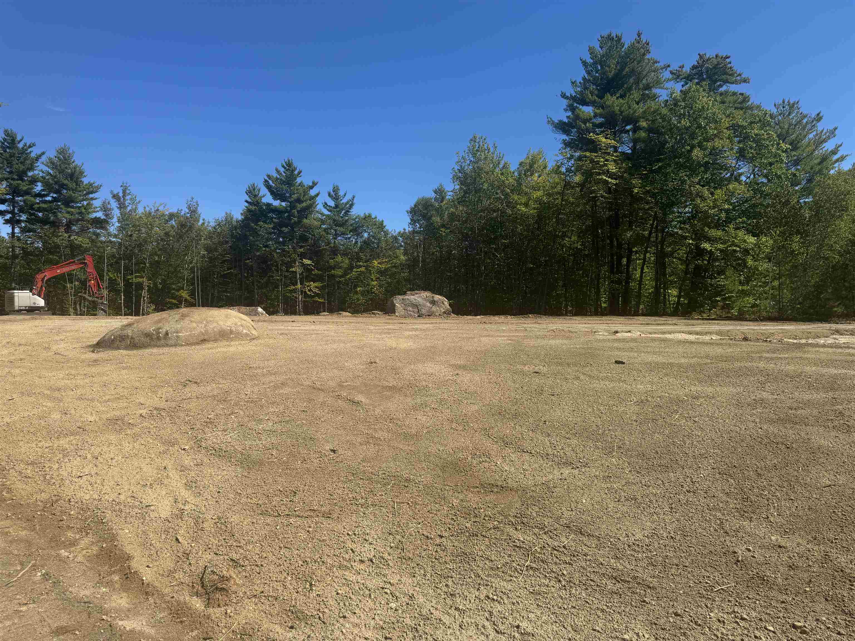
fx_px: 593
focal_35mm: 24
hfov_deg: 71.6
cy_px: 320
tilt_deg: +5.2
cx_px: 428
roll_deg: +1.6
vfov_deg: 56.8
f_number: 1.78
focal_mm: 6.76
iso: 80
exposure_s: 1/4310
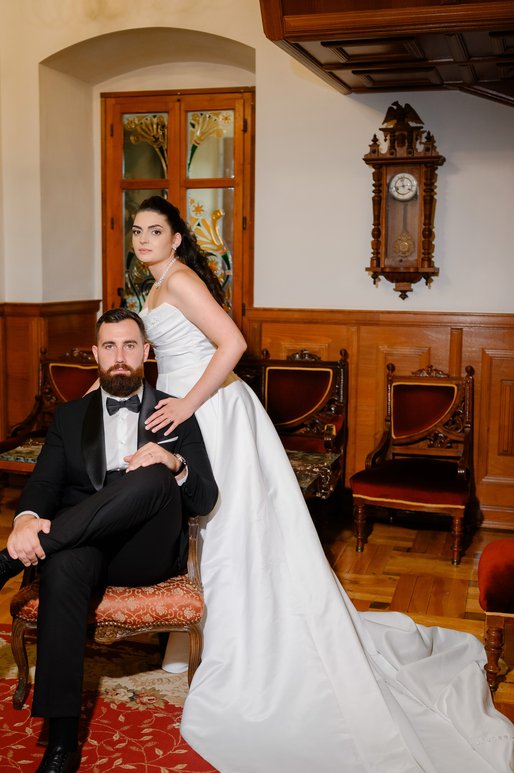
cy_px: 429
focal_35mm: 42
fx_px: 901
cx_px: 218
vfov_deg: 46.4
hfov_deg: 31.8
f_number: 2.2
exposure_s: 1/200
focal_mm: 35
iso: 1000
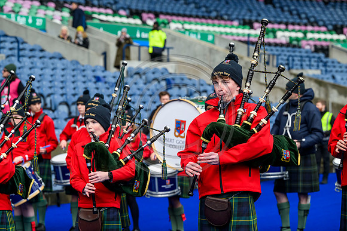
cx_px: 174
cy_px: 116
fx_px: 1205
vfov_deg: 11.0
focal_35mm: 125
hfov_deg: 16.4
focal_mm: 125
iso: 2500
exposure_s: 1/1600
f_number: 5
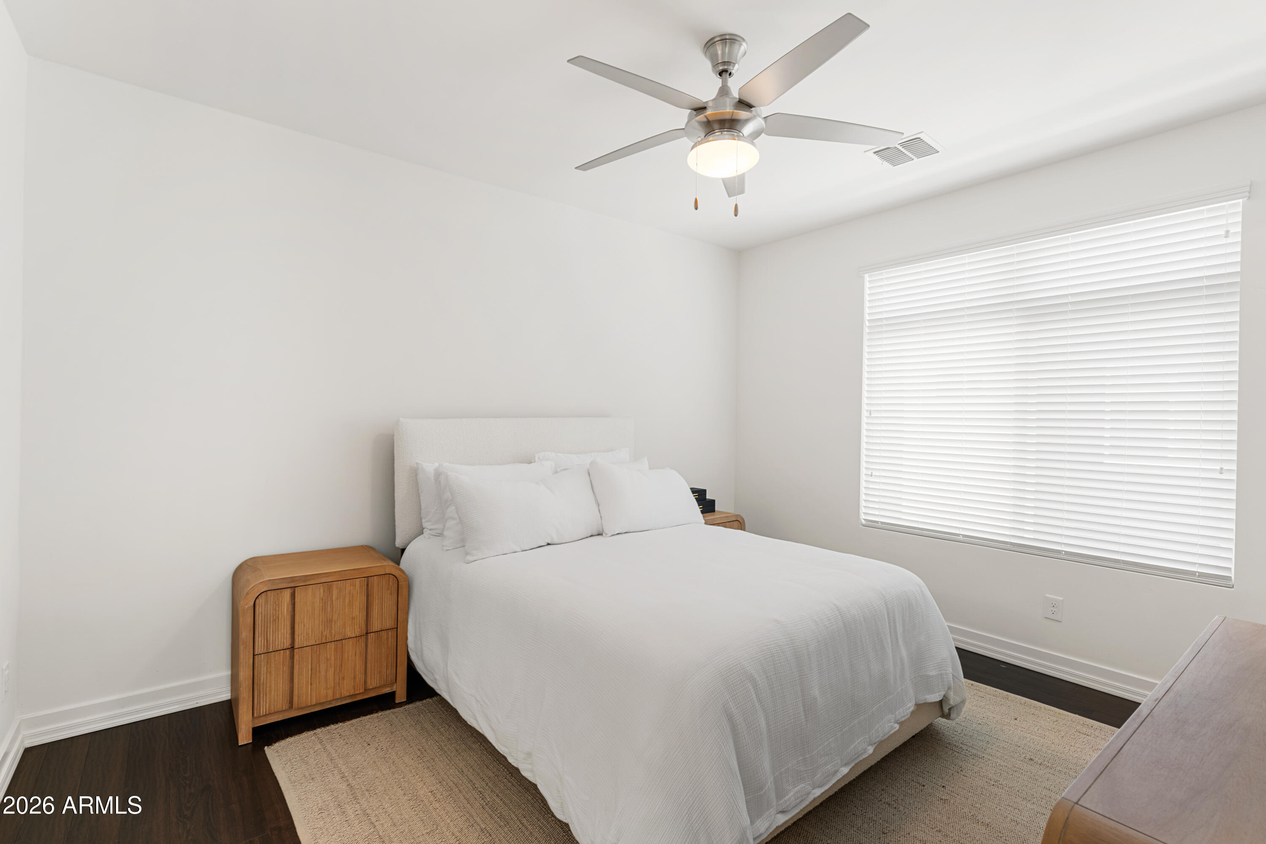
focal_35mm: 17
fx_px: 584
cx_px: 633
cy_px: 422
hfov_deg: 94.6
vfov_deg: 71.7
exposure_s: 1
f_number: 8
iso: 80
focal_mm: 16.6
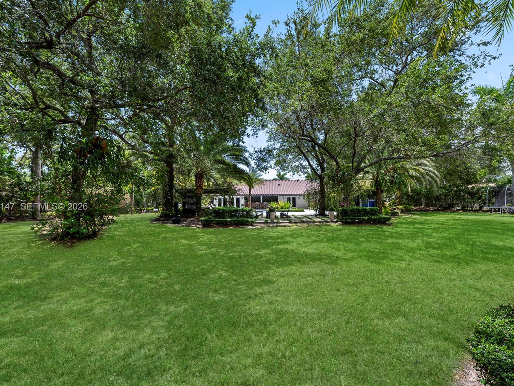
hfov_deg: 101.8
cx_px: 278
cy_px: 207
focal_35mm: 14
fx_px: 208
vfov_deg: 85.5
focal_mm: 12
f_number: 7.1
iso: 100
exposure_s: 1/25
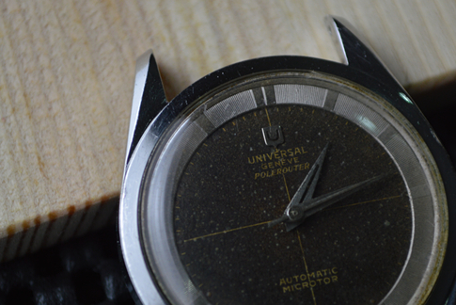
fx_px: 1721
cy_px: 222
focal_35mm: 136
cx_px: 285
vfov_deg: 10.1
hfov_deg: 15.1
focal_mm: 55
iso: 200
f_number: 5.6
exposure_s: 1/60
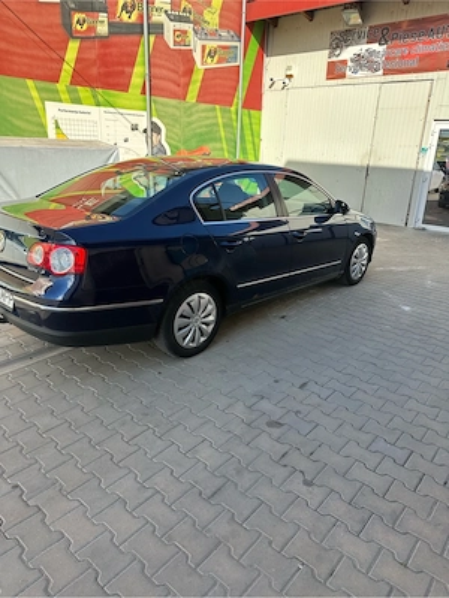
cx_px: 224
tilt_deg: -17.9
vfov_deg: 71.6
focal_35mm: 24
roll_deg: -1.9
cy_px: 299
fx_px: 415
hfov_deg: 56.8
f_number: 1.78
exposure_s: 1/2252
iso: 80
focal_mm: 6.86
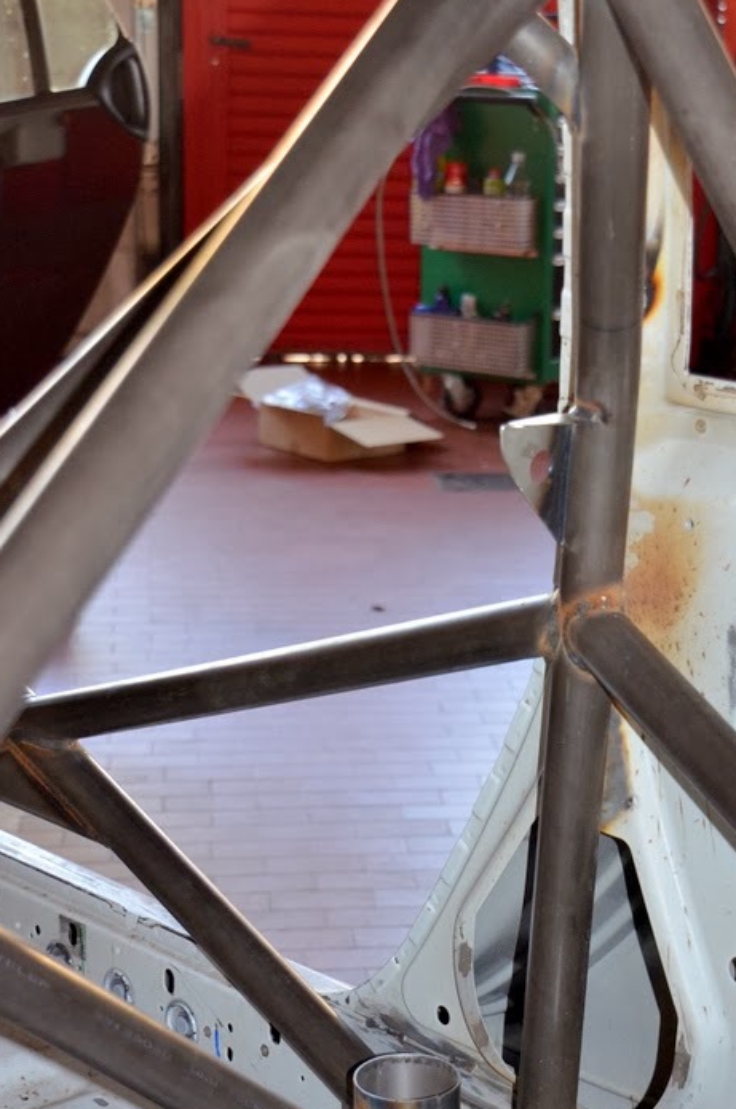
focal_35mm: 84
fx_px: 2585
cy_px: 571
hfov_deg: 16.2
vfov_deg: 24.2
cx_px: 494
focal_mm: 38
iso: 1000
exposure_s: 1/60
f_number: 4.2
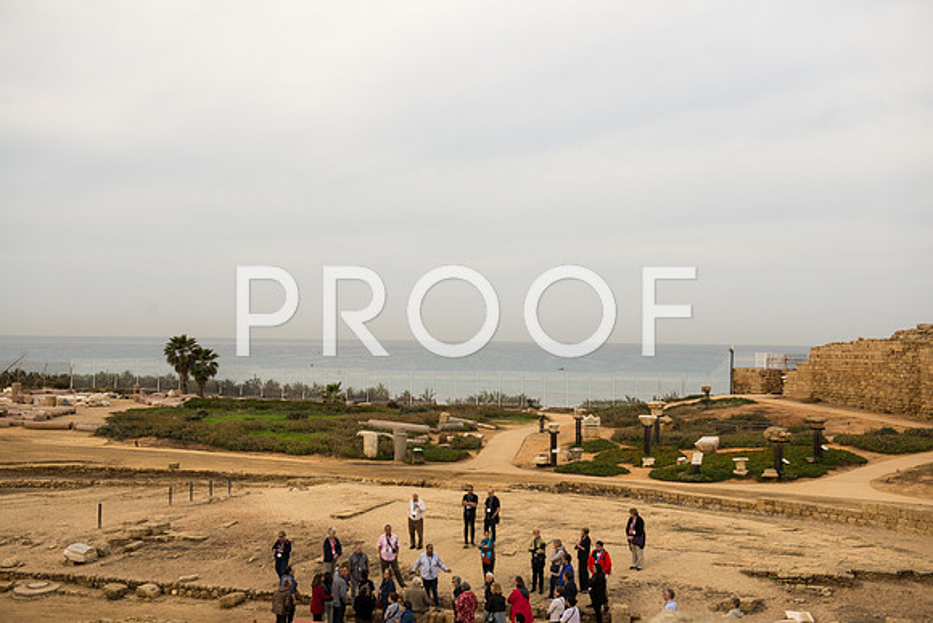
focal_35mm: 45
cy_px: 312
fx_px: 1166
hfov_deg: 43.6
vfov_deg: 29.9
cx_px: 466
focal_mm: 45
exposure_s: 1/640
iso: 100
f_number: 3.5
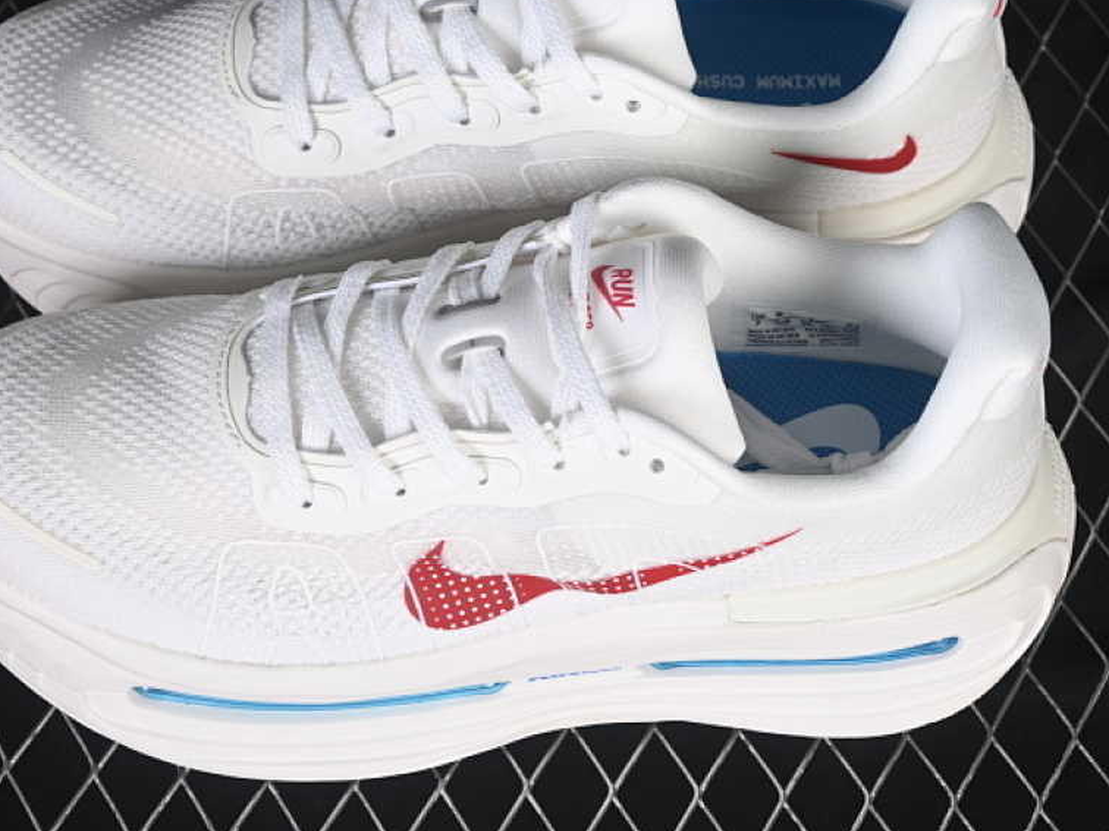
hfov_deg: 19.1
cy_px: 308
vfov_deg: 14.4
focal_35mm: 103
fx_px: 3300
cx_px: 506
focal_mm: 50
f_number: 7.1
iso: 160
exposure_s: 1/100
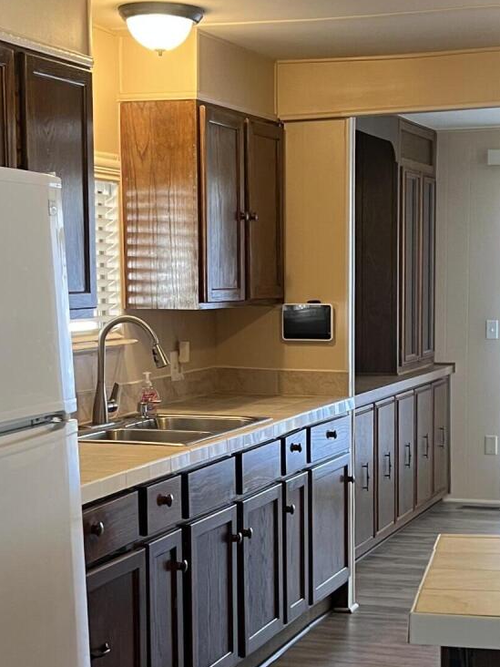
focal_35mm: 71
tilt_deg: -7.0
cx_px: 286
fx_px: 1367
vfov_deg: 27.2
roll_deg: +0.7
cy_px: 447
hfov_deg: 20.7
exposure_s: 1/60
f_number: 1.5
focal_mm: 5.7
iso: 160
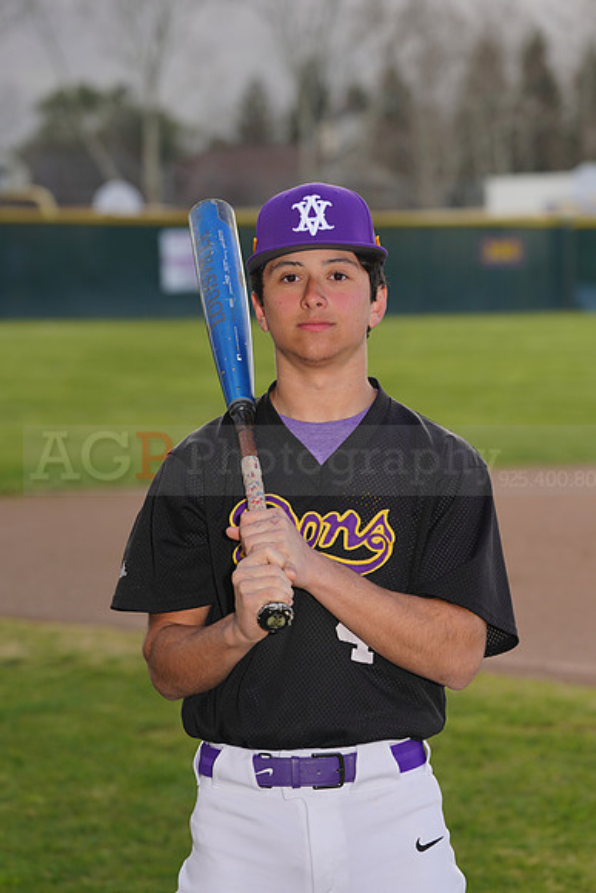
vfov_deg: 11.5
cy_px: 446
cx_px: 298
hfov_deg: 7.7
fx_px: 4442
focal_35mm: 179
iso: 100
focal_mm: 179
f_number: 7.1
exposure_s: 1/200
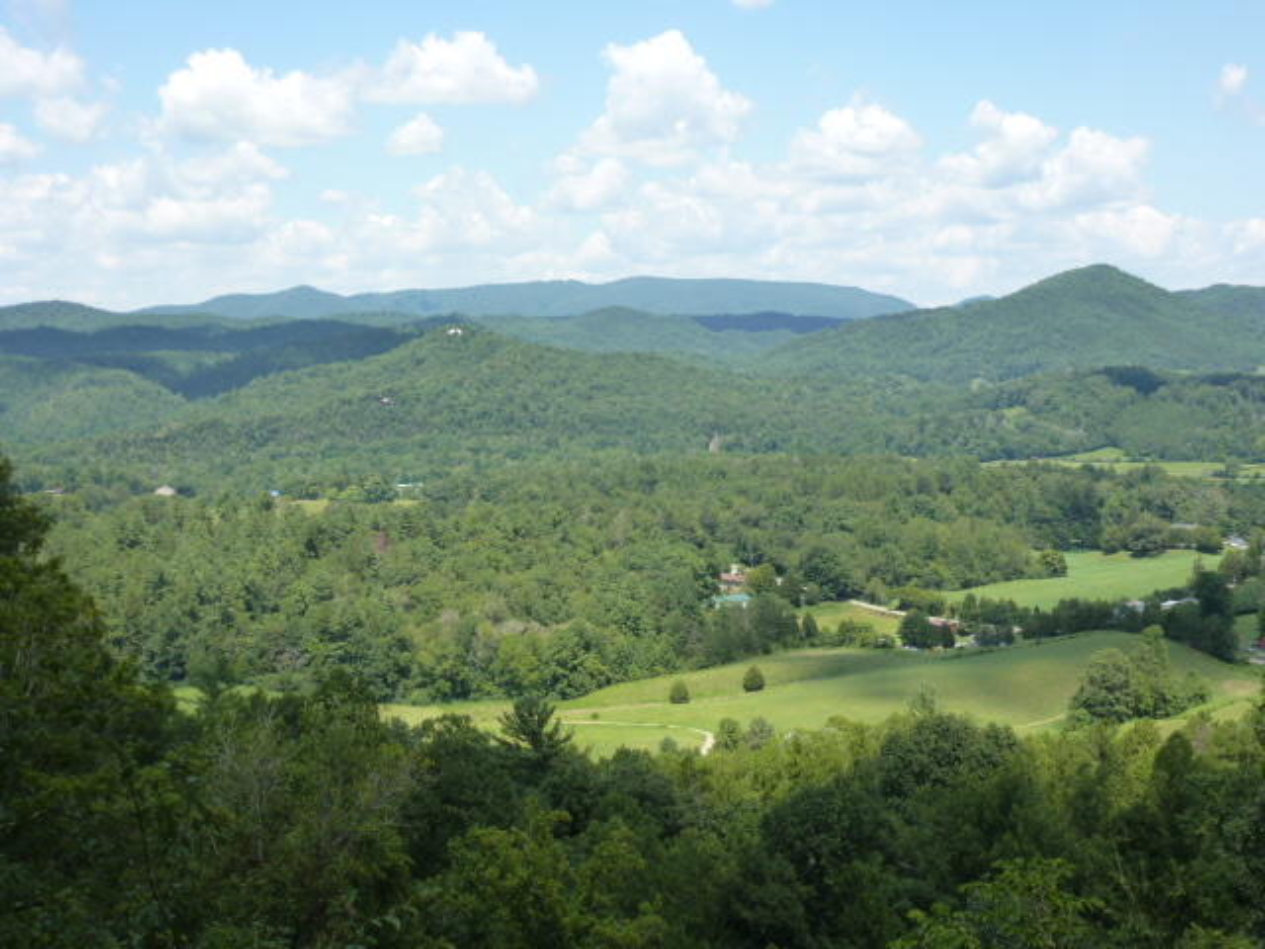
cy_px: 474
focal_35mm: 49
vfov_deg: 29.7
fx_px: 1791
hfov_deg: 38.9
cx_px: 632
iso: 160
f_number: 4.1
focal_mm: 8.7
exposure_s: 1/400
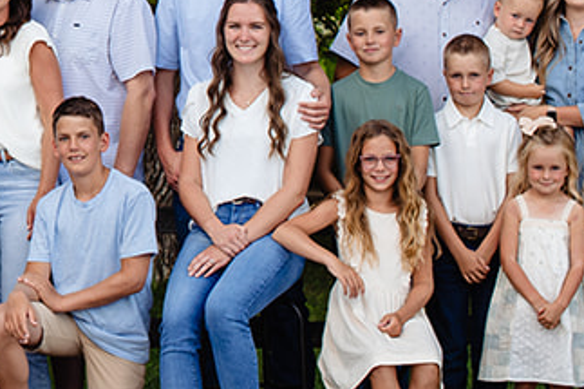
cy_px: -304
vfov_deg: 5.5
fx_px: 4021
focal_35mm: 248
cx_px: -488
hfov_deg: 8.0
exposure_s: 1/640
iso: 800
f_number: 5
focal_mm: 50
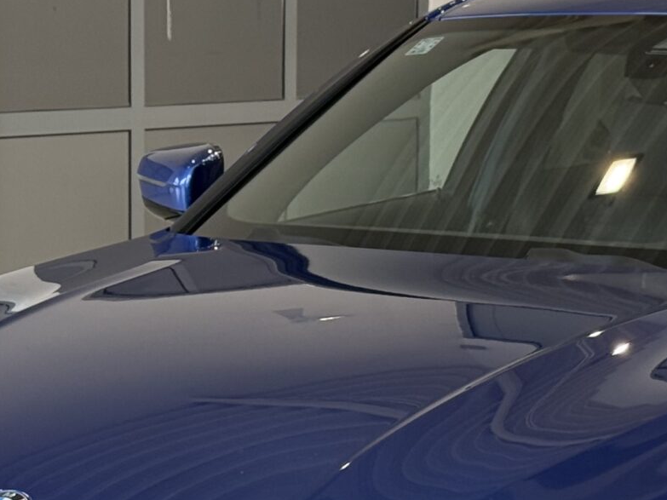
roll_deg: -0.5
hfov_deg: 12.6
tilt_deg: -7.9
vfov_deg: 9.4
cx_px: 489
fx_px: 3025
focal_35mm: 157
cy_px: 427
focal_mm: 6.76
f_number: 1.78
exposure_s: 1/100
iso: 100
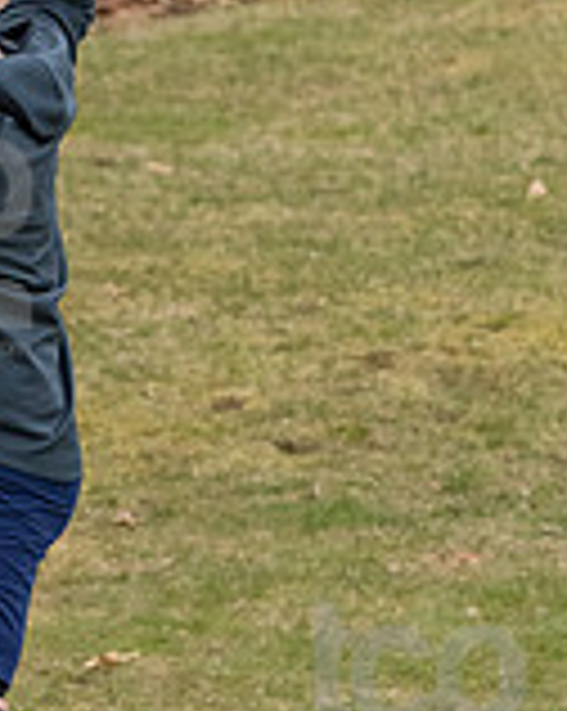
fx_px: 13871
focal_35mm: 660
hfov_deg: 2.3
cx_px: -74
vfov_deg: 2.9
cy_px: 234
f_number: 5
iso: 2000
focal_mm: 165
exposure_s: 1/2000
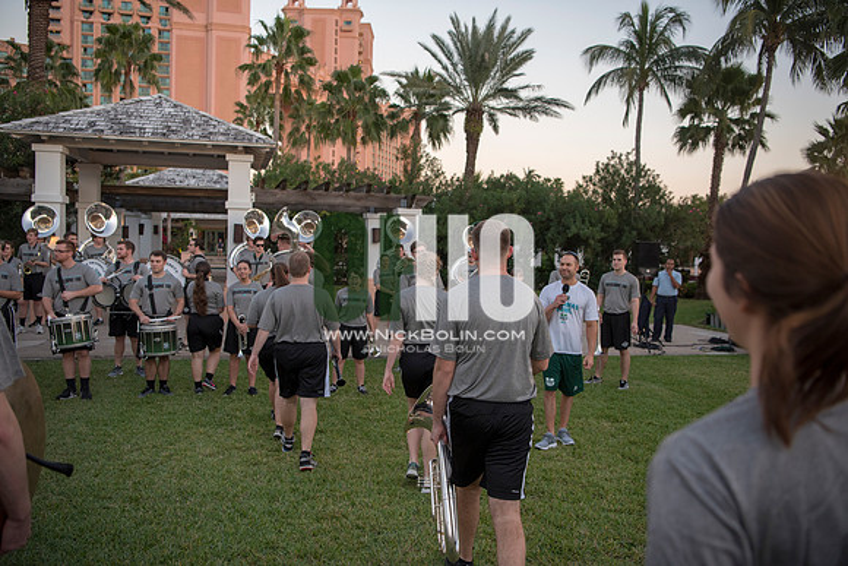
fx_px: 707
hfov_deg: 61.9
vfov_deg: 43.6
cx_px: 424
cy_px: 283
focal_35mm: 30
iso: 1000
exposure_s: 1/500
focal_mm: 30
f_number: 3.2
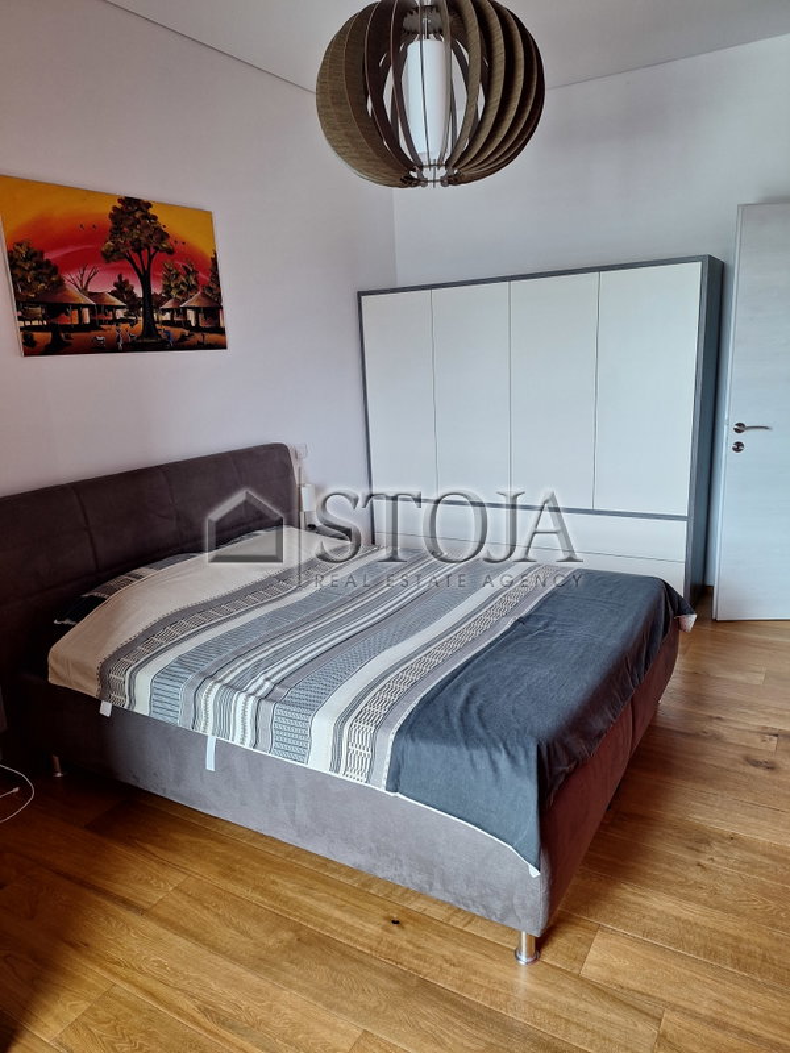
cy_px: 526
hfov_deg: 58.9
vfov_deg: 73.9
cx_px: 395
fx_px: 700
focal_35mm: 23
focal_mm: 5.54
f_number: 1.8
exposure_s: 1/50
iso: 100
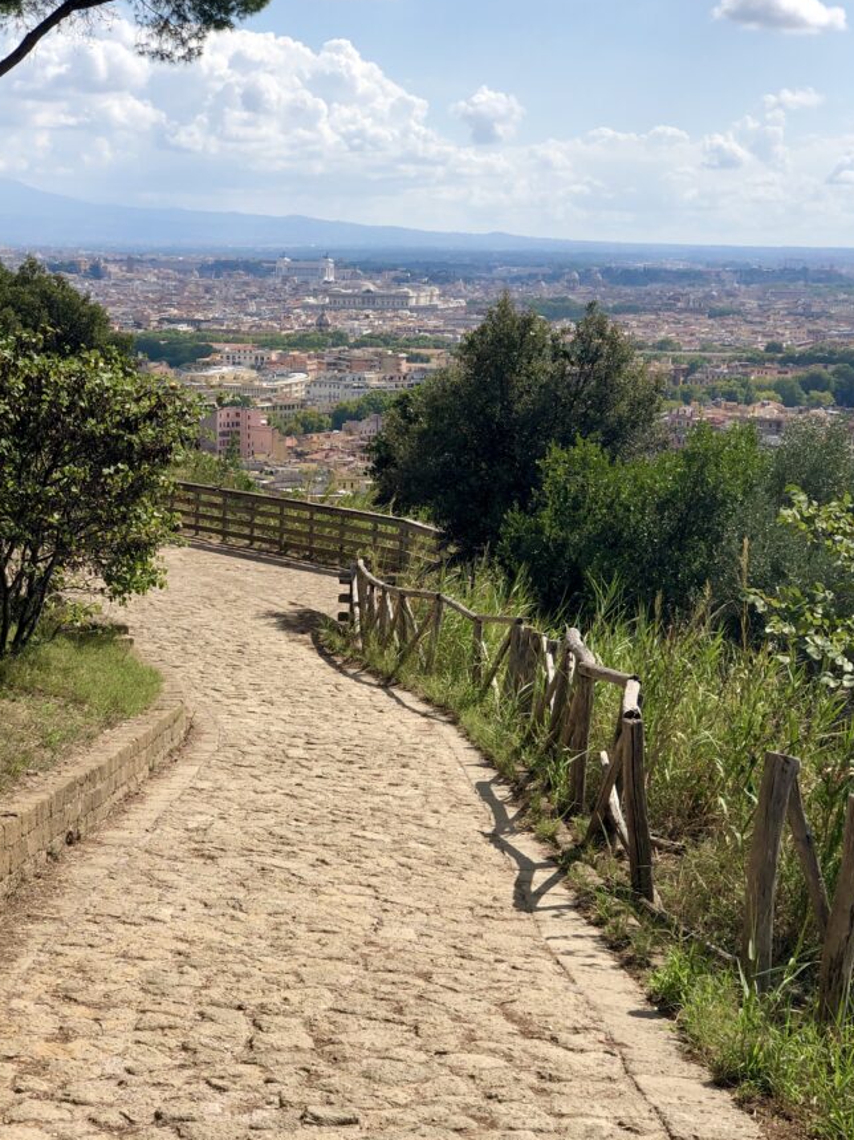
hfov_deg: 23.6
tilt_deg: -10.2
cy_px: 640
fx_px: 2040
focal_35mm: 62
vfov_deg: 31.2
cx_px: 382
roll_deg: -1.9
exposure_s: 1/1453
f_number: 2.4
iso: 16
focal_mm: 6
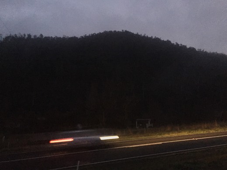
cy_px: 85
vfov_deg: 48.2
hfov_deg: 61.7
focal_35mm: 29
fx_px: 190
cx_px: 114
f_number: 2.2
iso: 2000
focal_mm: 4.15
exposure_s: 1/15
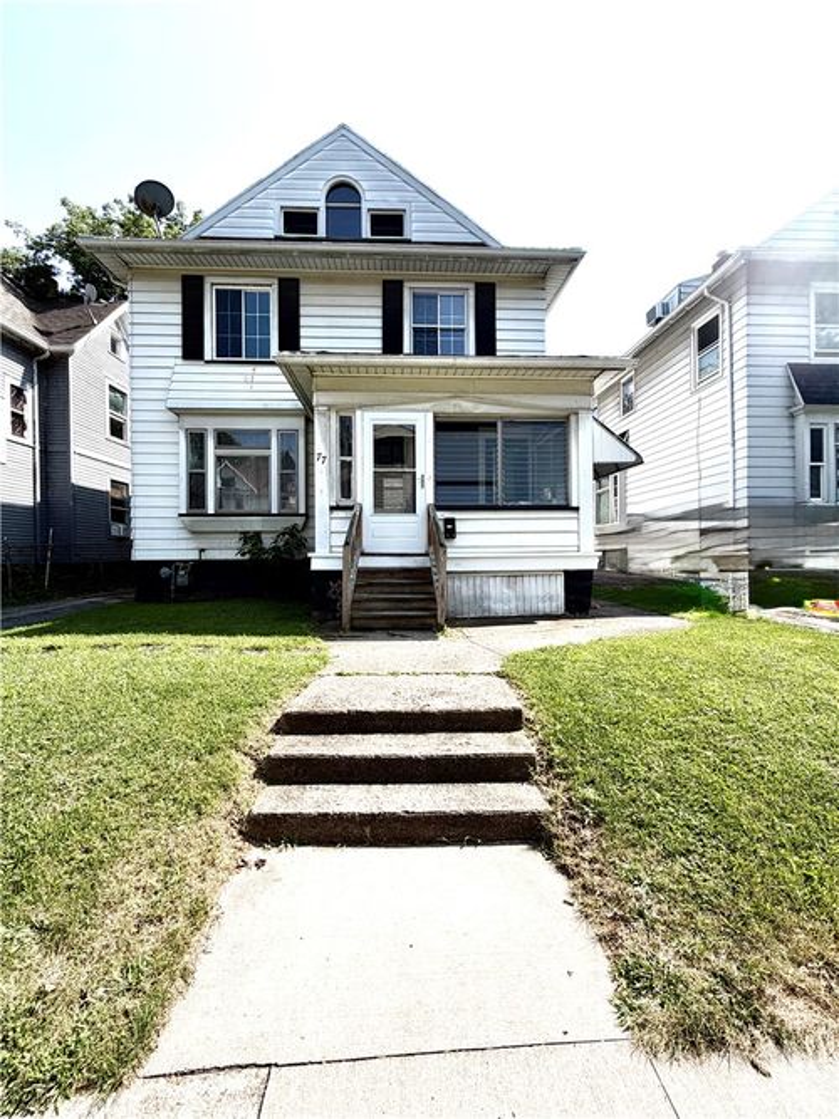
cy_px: 560
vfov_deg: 102.1
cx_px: 420
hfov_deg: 85.7
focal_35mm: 14
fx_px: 453
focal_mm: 2.22
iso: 25
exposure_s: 1/770
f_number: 2.2
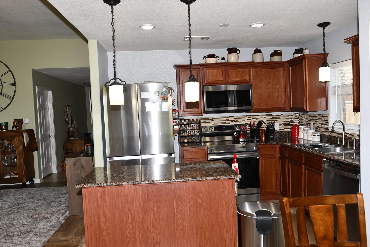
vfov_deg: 46.4
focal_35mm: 28
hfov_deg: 65.5
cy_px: 124
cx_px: 185
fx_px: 288
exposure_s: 1/60
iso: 125
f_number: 4.5
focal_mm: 14
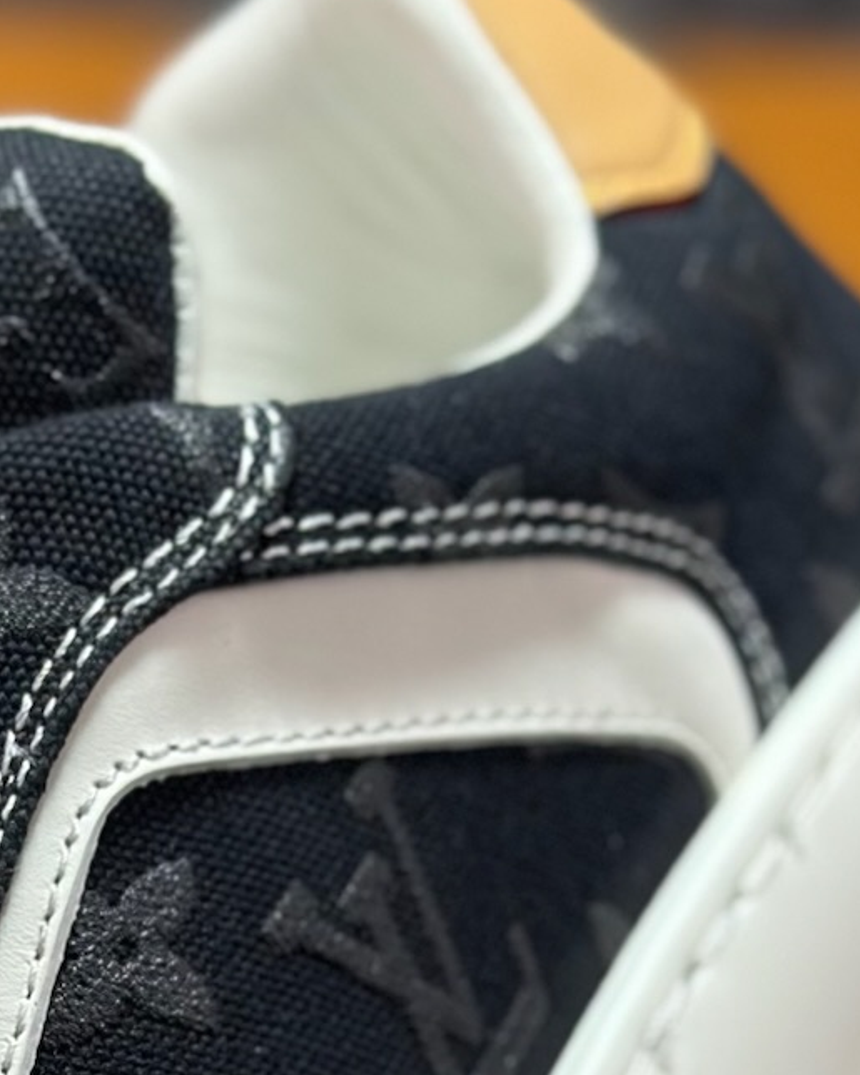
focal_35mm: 149
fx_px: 4742
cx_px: 147
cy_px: 1451
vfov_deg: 12.5
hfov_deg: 10.3
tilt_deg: -56.2
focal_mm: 6.86
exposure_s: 1/919
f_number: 1.78
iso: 80
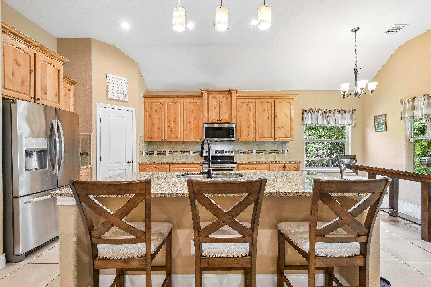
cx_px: 216
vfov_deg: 77.3
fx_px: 180
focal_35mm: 15
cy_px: 144
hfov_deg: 100.4
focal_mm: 10
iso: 400
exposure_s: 1/8
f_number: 8
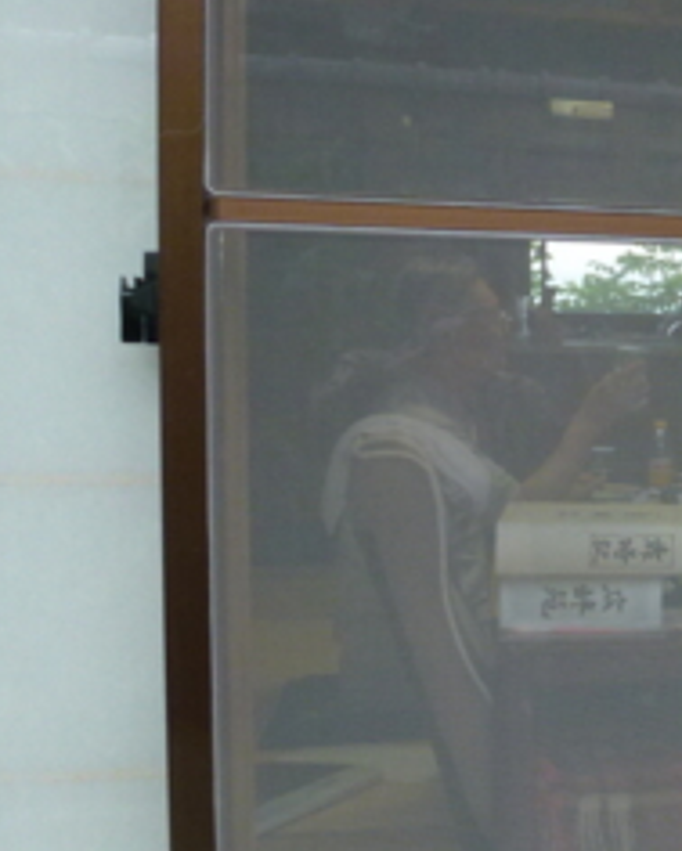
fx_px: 1563
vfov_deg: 30.5
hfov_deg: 21.1
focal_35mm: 62
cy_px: 465
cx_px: 996
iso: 160
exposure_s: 1/60
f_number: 3.3
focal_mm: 4.3
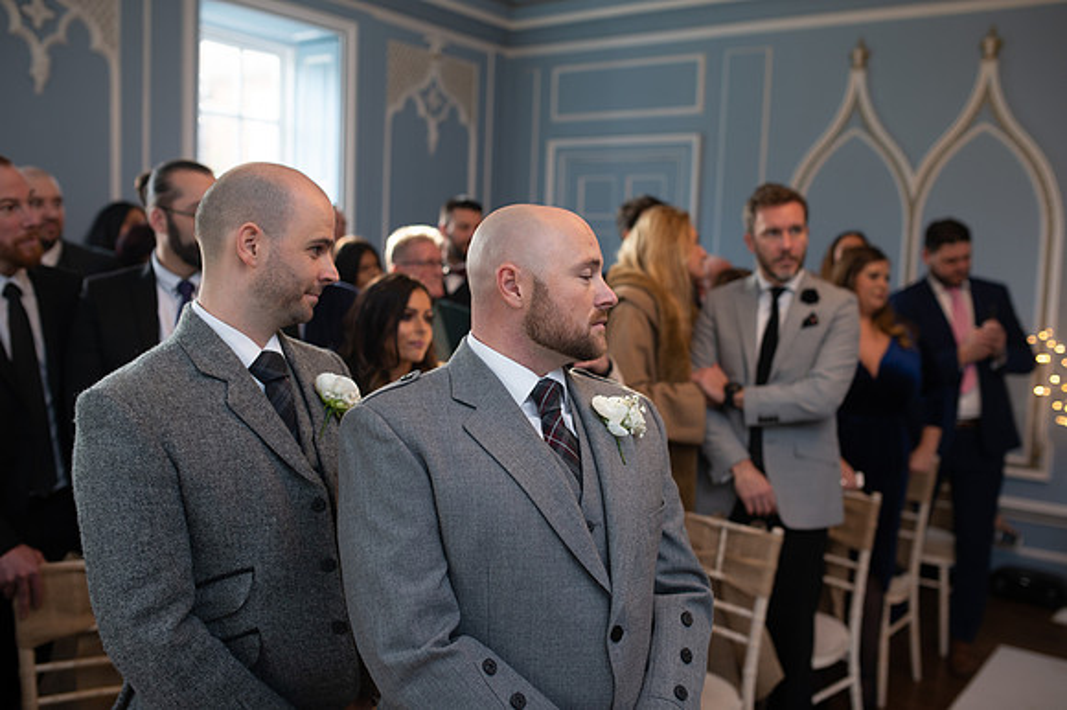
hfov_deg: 54.5
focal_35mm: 35
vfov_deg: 37.8
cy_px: 355
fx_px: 1037
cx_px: 534
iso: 320
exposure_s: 1/100
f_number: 2.8
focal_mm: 35
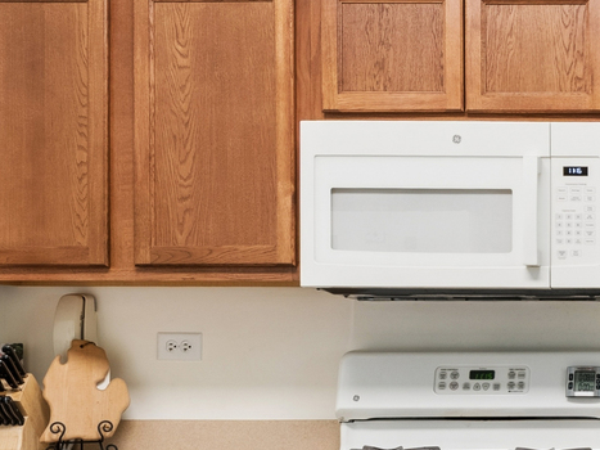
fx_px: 1040
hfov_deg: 24.7
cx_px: 904
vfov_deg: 23.9
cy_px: 388
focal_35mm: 60
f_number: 8
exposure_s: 1/20
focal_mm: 12
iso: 250
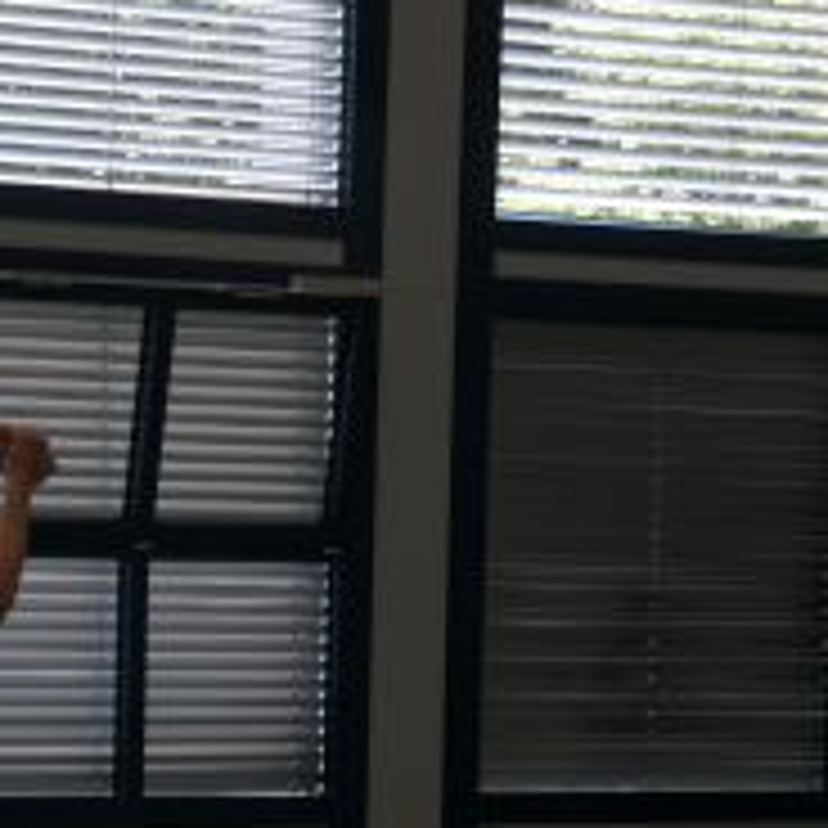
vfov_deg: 9.2
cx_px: -288
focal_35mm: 189
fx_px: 5115
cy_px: 902
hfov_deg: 9.1
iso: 200
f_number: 5
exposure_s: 1/60
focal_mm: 42
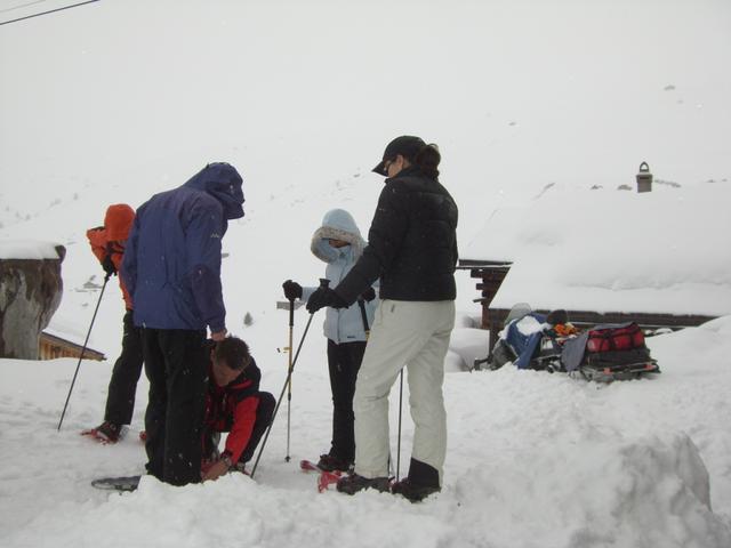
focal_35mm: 38
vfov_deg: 37.7
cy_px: 274
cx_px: 366
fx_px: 802
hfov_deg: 49.0
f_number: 4.3
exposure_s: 1/800
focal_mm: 6.2
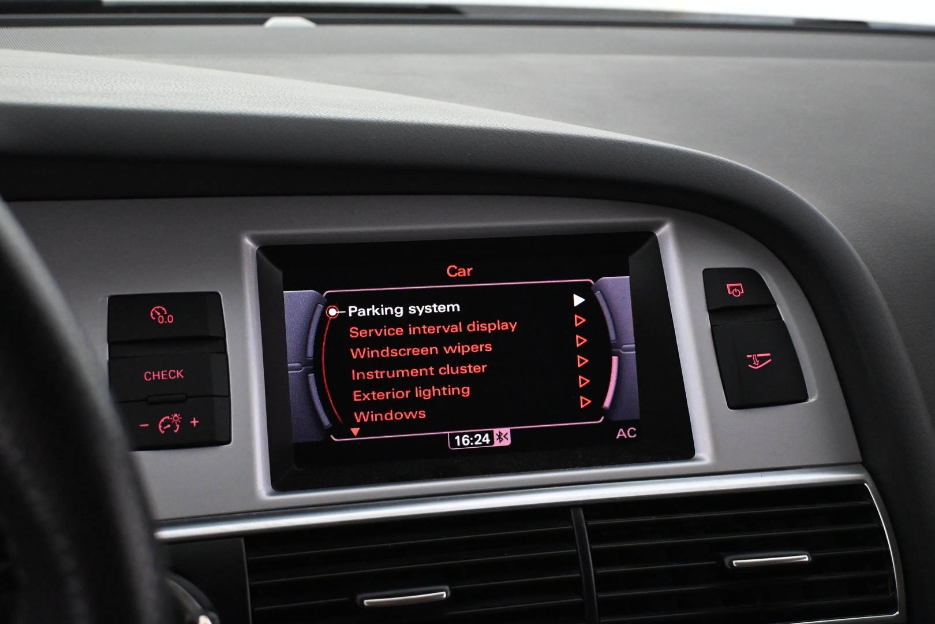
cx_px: 468
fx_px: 1363
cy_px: 312
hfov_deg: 37.9
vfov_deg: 25.8
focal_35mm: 52
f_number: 5.3
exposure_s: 1/60
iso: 4500
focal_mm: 35
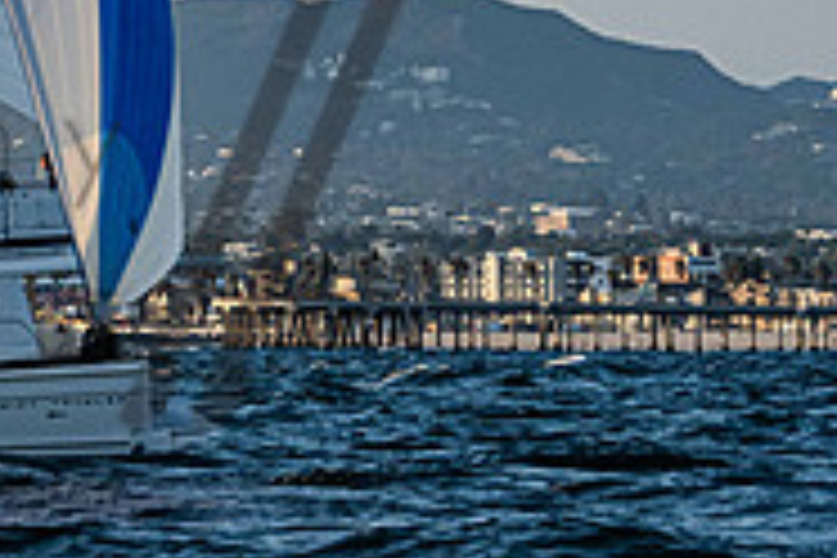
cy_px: -214
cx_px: -85
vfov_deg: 2.8
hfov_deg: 4.3
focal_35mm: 484
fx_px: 11252
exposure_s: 1/640
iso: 640
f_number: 8
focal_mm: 125
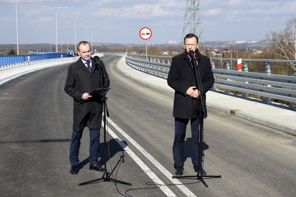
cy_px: 98
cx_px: 148
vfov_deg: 28.1
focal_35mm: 48
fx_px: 395
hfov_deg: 41.1
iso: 100
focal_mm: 32
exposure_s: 1/500
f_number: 5.6
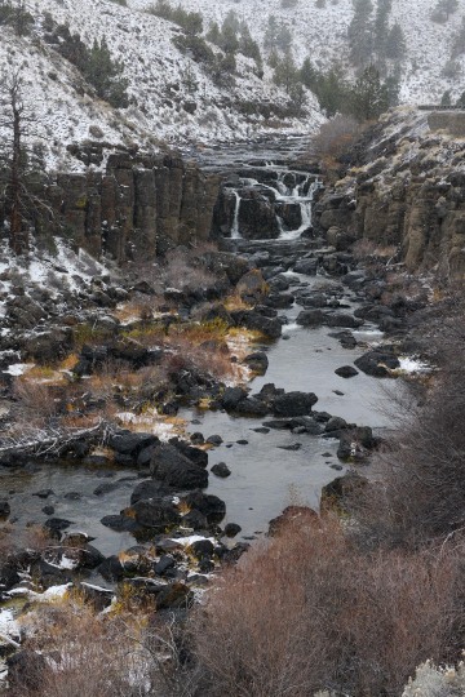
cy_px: 348
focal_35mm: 58
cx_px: 232
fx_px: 1124
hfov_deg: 23.4
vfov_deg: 34.5
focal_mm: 58
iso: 400
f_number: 8
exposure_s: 1/80
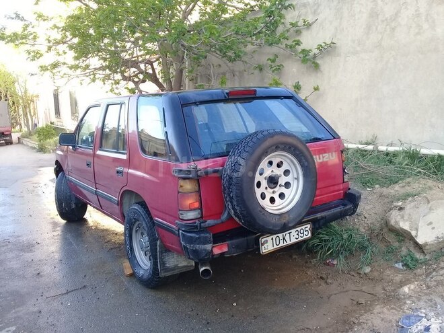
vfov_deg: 45.4
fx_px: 398
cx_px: 222
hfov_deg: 58.4
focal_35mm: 31
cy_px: 166
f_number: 2.2
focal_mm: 3.3
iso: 64
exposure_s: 1/100
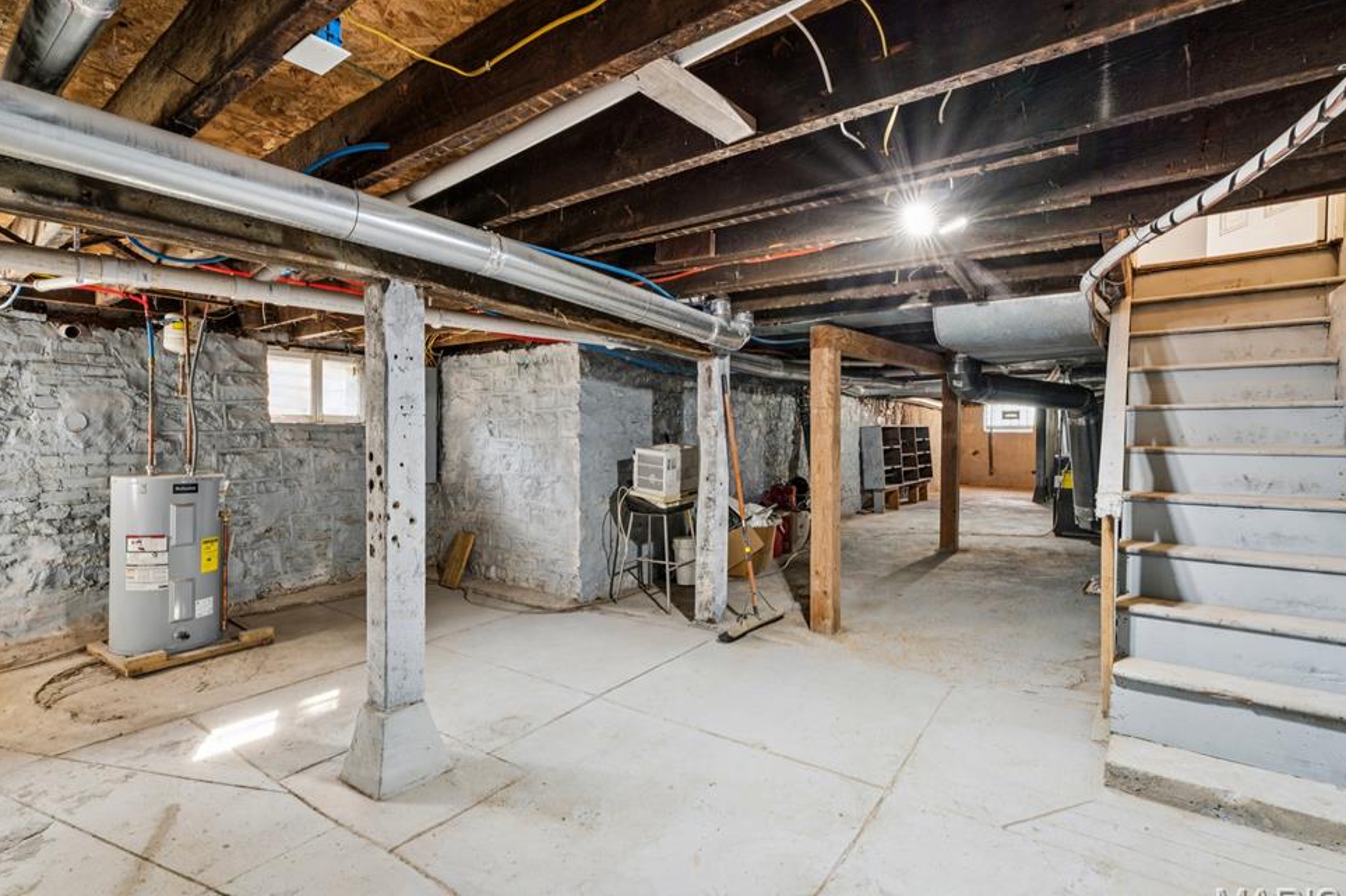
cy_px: 456
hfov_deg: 92.2
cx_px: 639
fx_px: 647
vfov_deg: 69.4
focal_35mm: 17
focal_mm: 16.3
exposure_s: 1.6
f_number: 13
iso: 320
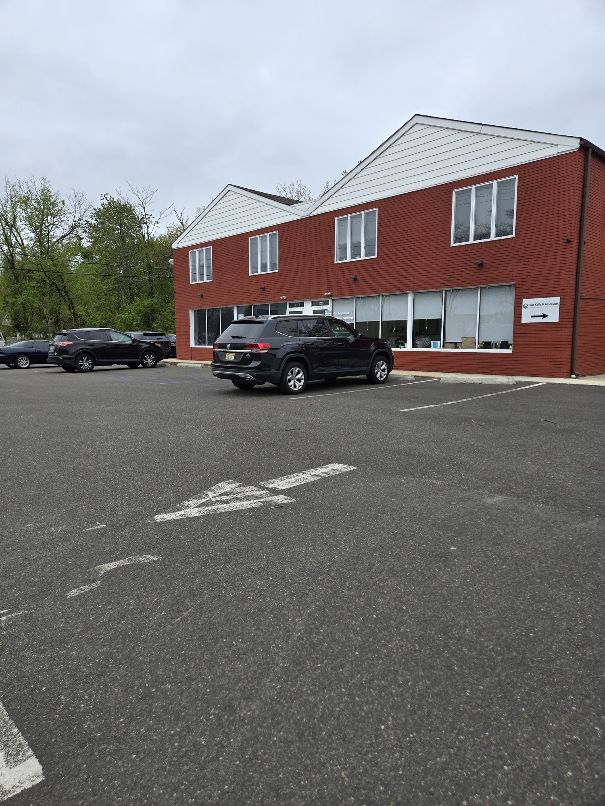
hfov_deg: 58.9
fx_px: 536
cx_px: 302
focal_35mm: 23
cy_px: 403
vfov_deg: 73.9
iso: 25
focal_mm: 5.4
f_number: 1.8
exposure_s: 1/1449
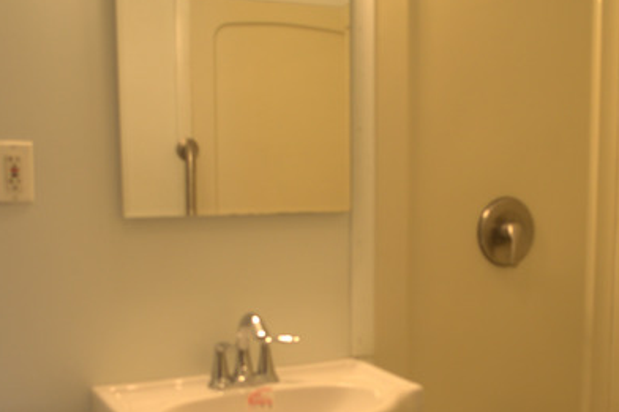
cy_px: 327
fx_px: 842
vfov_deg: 27.0
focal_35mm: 49
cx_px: 374
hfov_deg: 40.2
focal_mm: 20
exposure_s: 1/60
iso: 400
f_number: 3.8
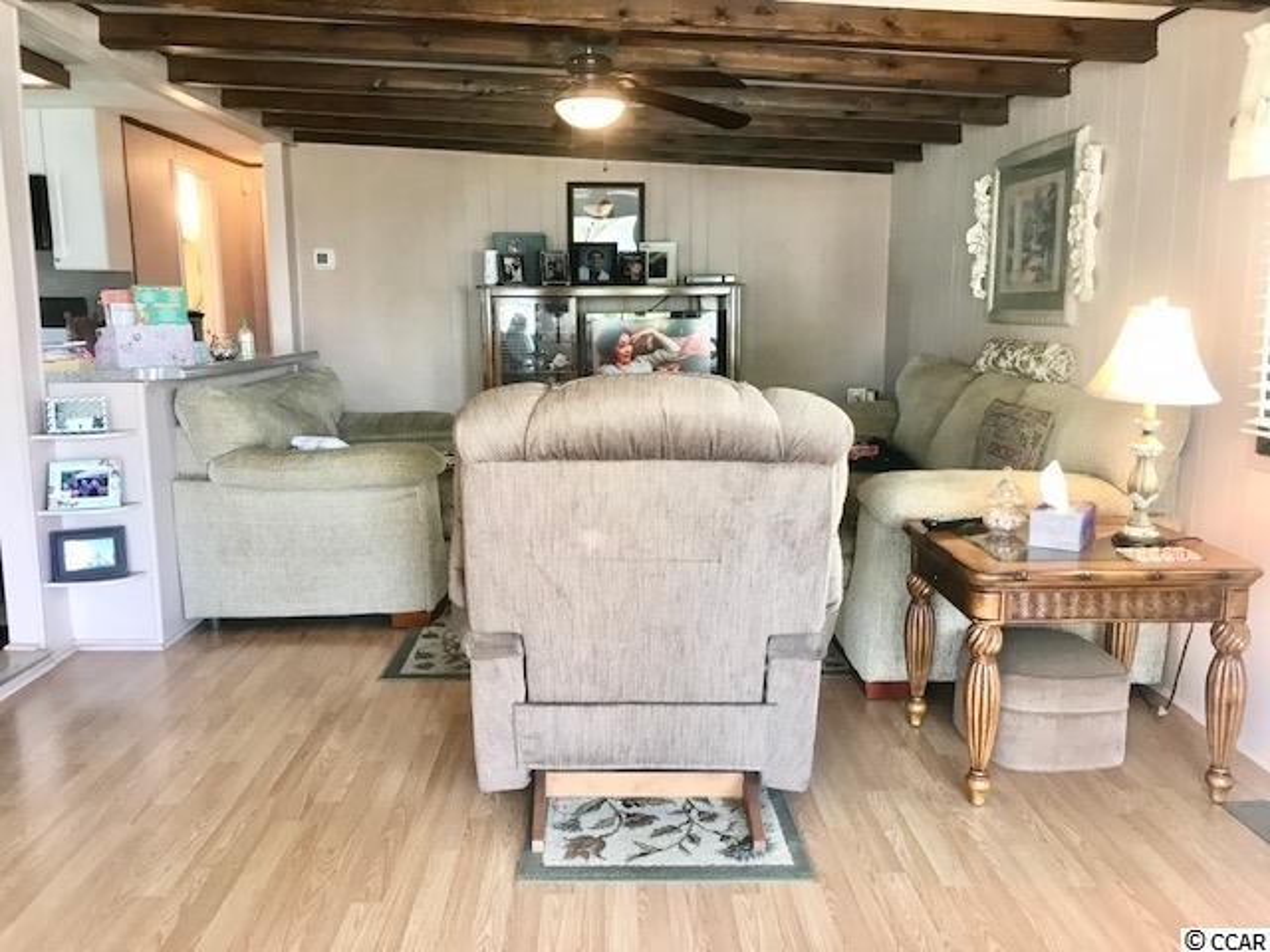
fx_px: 1027
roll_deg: +0.7
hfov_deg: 63.4
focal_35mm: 28
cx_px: 635
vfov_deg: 49.7
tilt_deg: -9.4
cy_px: 476
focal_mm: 3.99
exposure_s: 1/20
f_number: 1.8
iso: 40
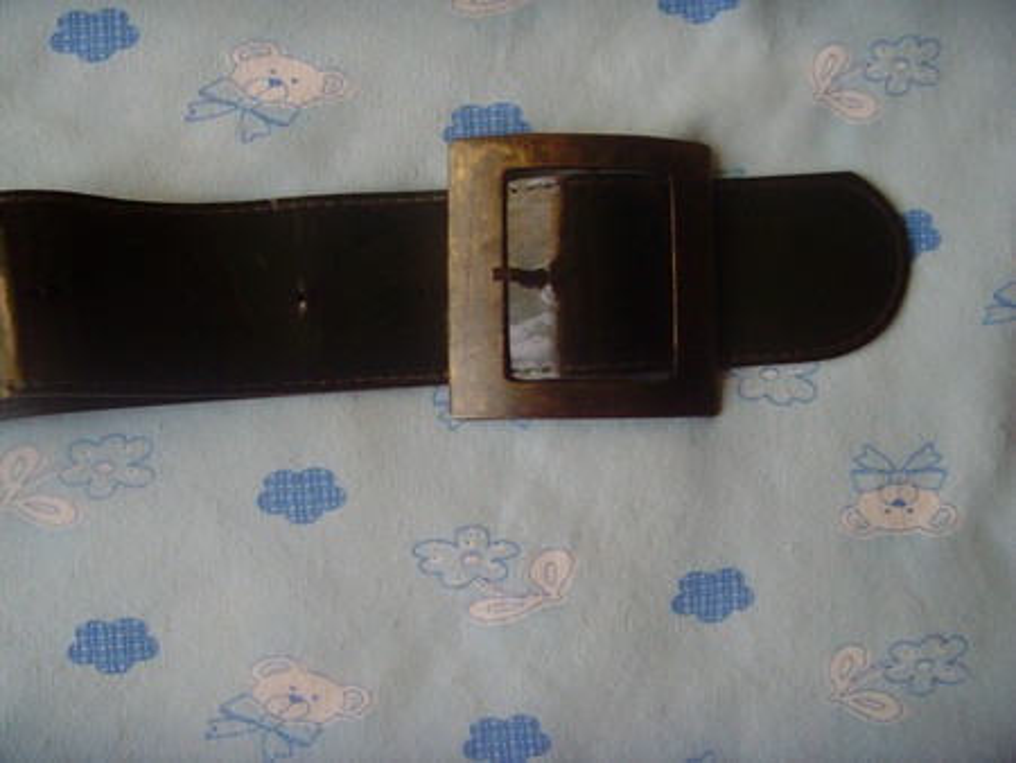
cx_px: 508
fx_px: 1145
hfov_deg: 47.8
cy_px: 382
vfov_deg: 36.9
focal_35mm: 39
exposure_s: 1/15
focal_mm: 6.6
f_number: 3.5
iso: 200
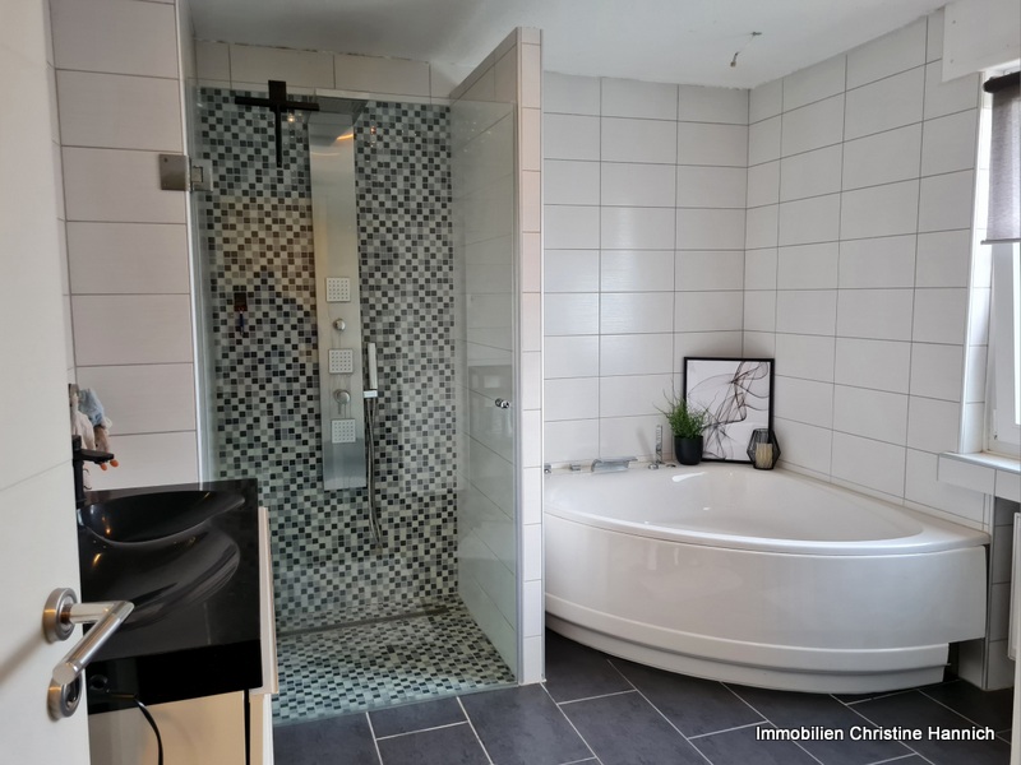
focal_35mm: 26
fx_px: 767
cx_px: 510
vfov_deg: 53.1
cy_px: 382
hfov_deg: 67.3
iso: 250
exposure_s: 1/50
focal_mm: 5.4
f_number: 1.8
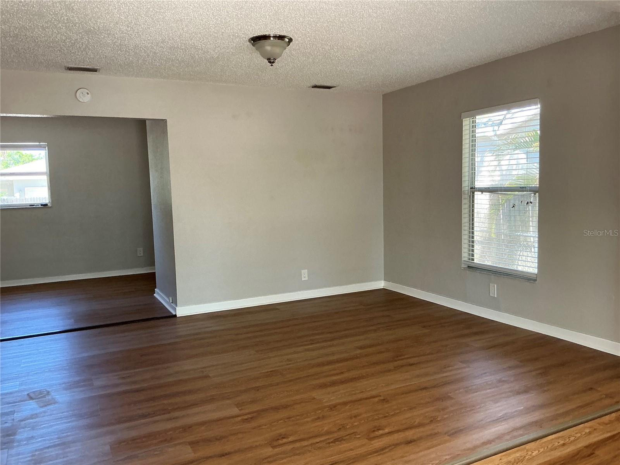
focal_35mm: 28
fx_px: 502
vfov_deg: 49.7
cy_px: 232
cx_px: 310
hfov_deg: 63.4
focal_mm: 3
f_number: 1.8
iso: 64
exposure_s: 1/82
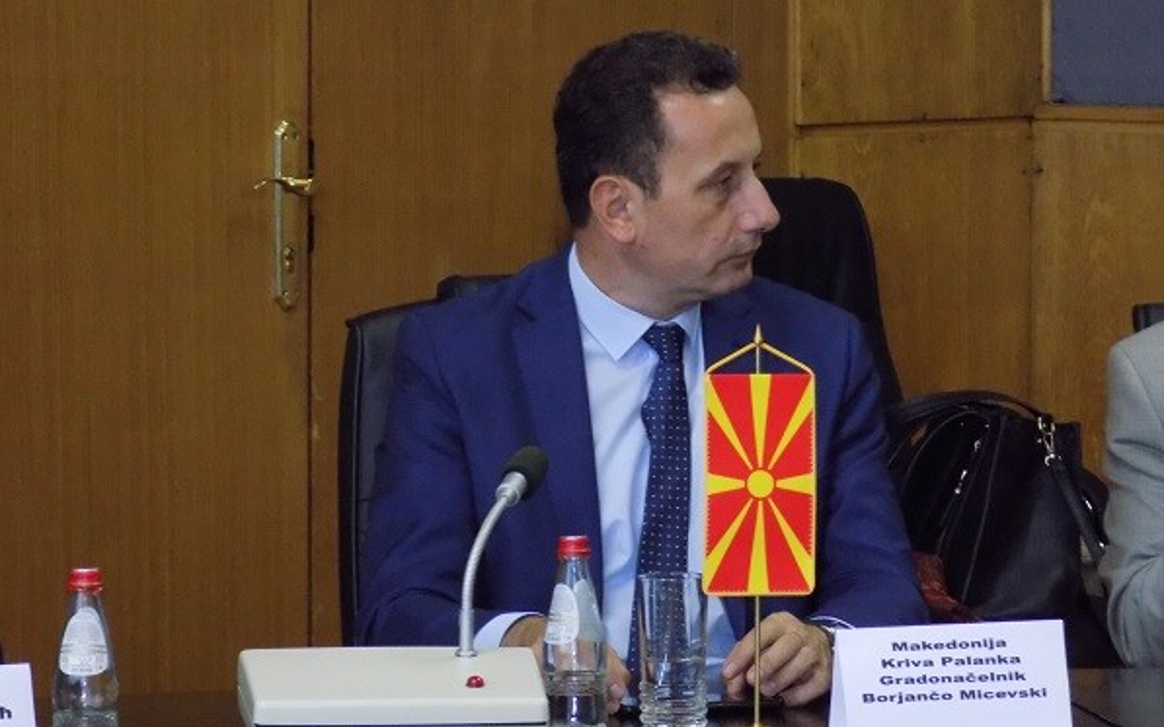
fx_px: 7327
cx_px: 583
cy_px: 382
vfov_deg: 5.7
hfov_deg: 9.1
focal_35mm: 231
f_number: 5.5
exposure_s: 1/30
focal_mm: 38.6
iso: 800
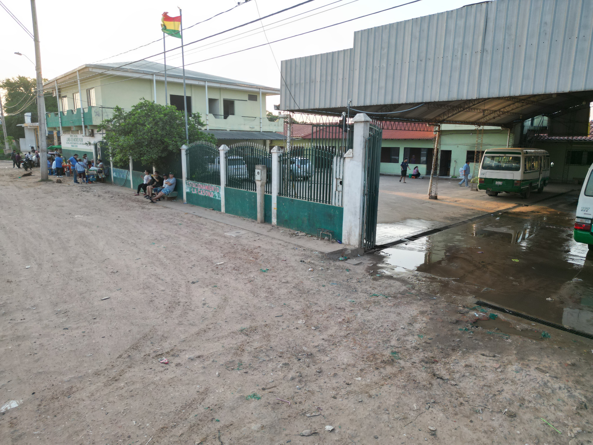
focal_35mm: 24
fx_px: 411
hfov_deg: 71.6
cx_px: 296
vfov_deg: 56.8
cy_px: 222
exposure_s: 1/640
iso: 200
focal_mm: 6.72
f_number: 1.7
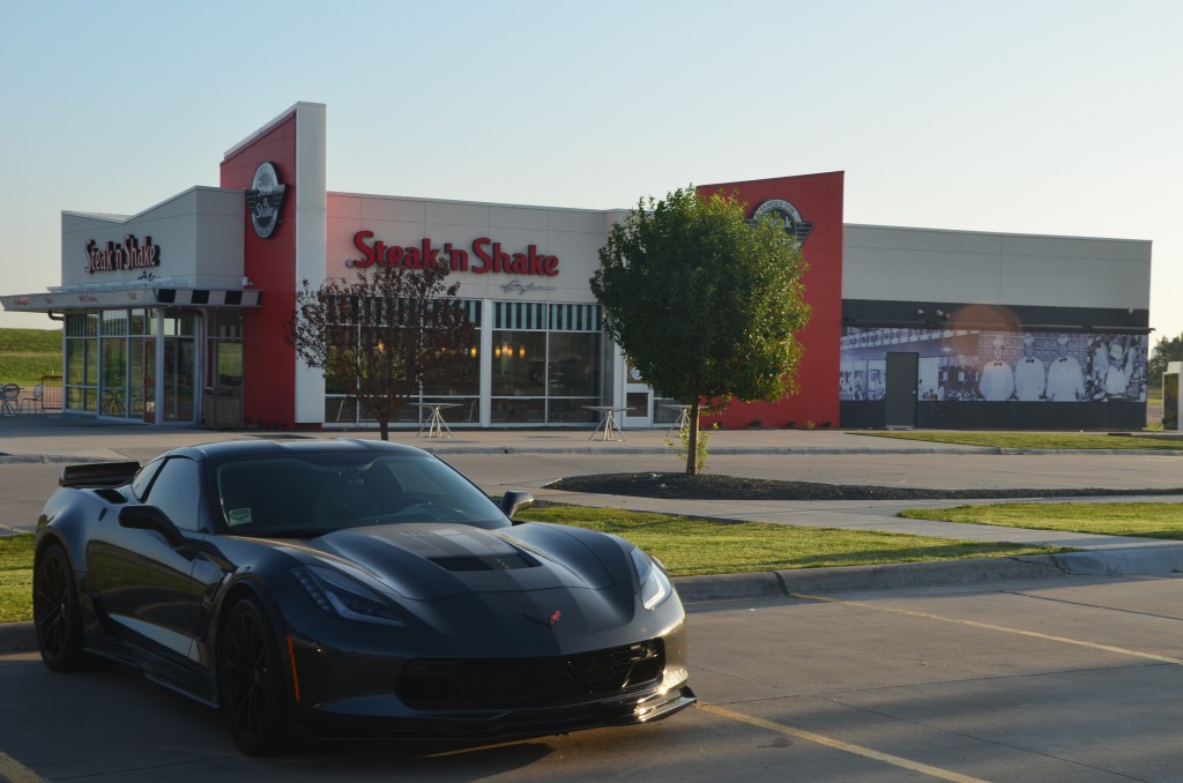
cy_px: 392
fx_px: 1869
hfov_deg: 35.1
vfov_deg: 23.7
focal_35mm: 57
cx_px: 592
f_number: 11
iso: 180
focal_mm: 38
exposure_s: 1/125
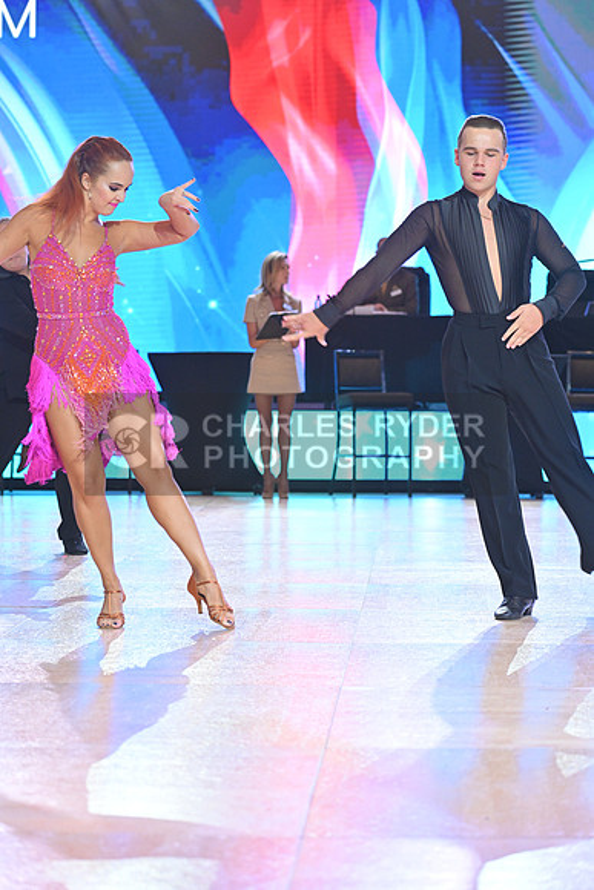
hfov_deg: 13.4
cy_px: 445
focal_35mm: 102
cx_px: 297
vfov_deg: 20.0
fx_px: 2523
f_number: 4
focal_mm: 102
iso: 2000
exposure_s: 1/250
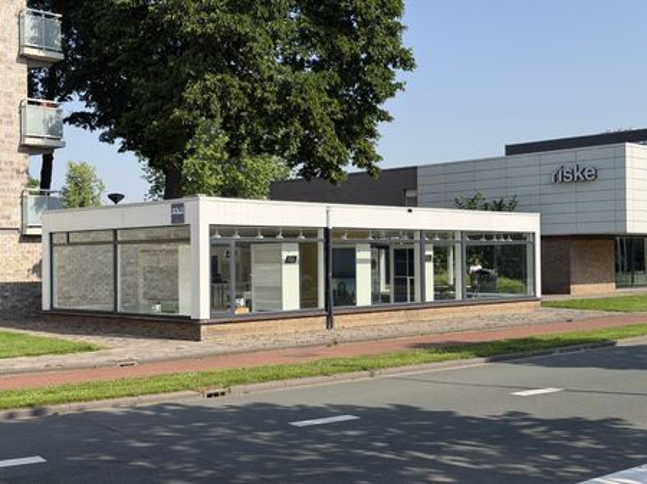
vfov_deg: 30.2
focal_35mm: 48
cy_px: 242
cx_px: 324
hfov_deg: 39.7
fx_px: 897
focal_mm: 6.76
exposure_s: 1/4587
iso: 64
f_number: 1.78
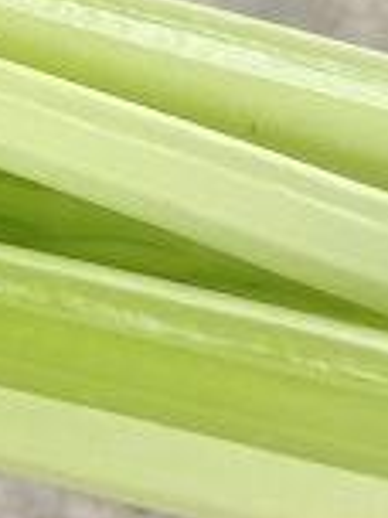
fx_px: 2630
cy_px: -169
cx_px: -619
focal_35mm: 176
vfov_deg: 10.9
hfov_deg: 7.7
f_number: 1.79
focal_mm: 4.71
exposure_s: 1/50
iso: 766
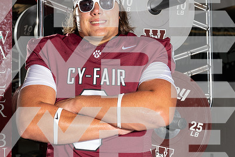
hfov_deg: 28.0
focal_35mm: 72
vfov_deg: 18.9
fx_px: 470
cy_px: 67
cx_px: 90
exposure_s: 1/250
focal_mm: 50
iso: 200
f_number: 5.6
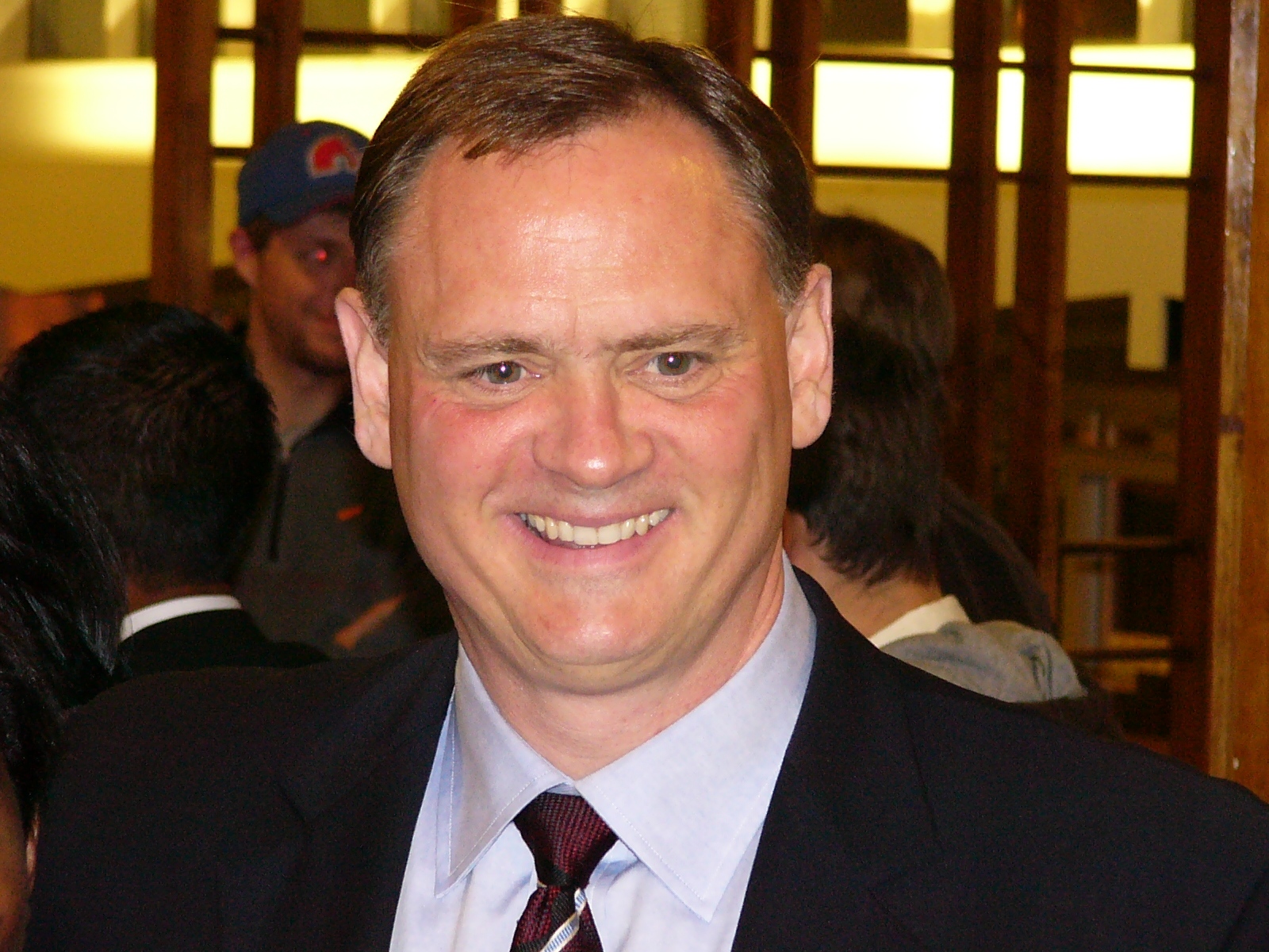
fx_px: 5609
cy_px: 476
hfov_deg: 12.9
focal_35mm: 153
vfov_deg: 9.7
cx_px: 634
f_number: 2.8
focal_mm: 20.1
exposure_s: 1/25
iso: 200
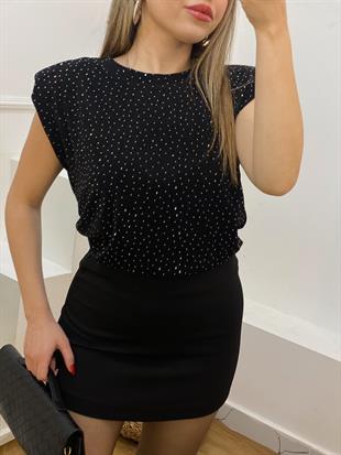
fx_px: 683
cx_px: 170
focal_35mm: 52
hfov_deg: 28.0
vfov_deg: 36.8
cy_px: 228
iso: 40
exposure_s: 1/100
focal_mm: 6
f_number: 2
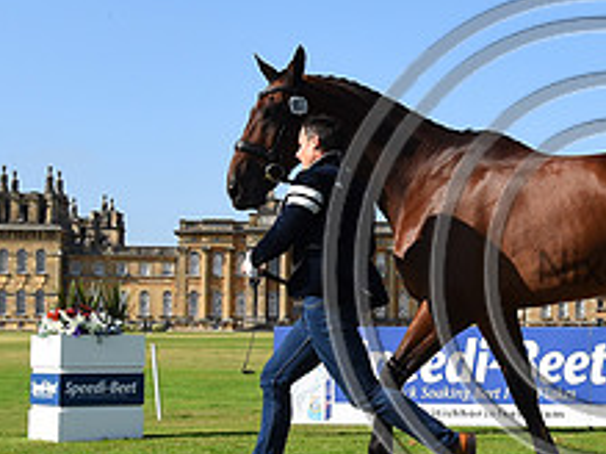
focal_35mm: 89
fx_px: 1557
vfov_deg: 16.6
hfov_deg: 21.4
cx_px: 578
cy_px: 233
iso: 1000
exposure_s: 1/3200
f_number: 8
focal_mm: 35
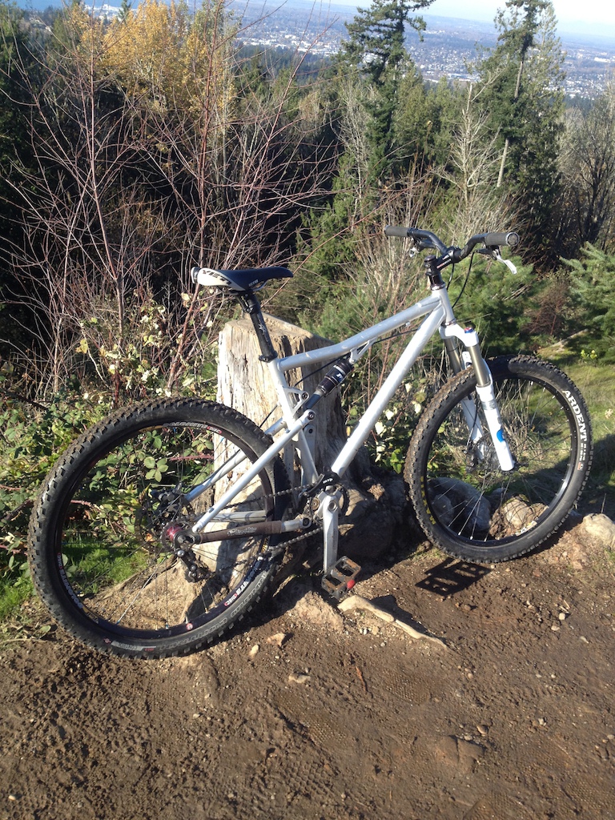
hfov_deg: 40.7
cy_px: 410
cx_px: 308
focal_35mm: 35
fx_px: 829
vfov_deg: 52.6
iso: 50
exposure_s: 1/649
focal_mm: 4.28
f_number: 2.4
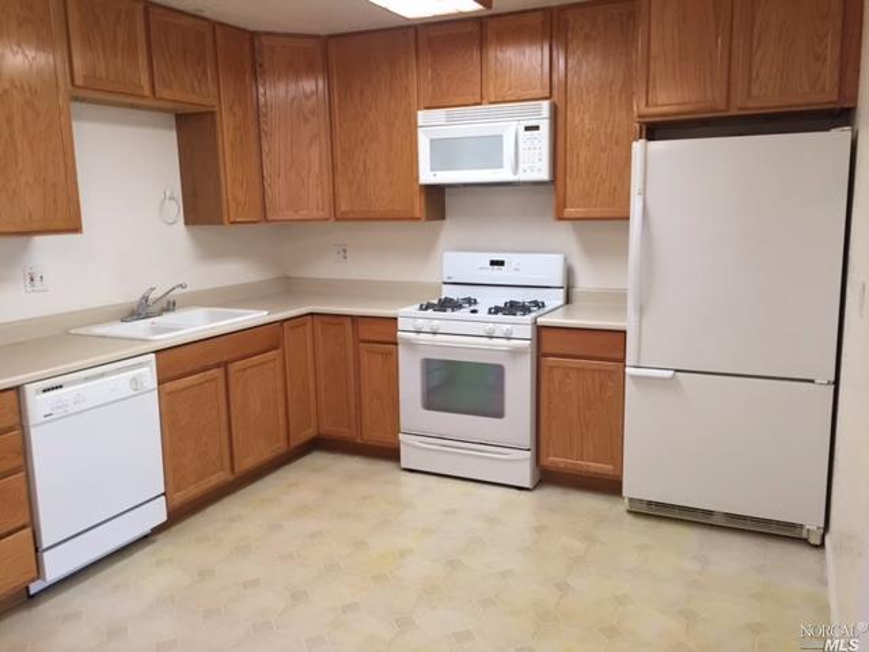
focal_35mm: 29
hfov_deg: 61.7
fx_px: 728
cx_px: 434
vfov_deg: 48.2
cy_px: 326
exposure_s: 1/30
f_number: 2.2
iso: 100
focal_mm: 4.15
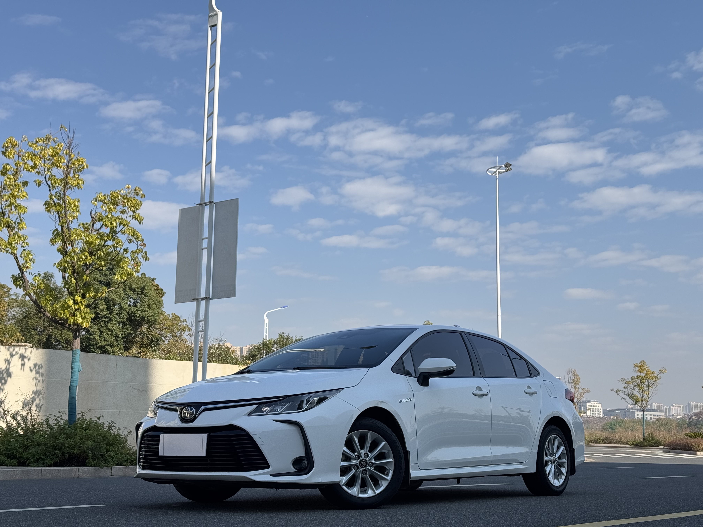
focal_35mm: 48
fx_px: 975
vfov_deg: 30.3
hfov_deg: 39.7
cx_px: 352
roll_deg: -0.8
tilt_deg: +9.6
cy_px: 264
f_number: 1.78
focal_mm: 6.76
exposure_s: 1/2717
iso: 64
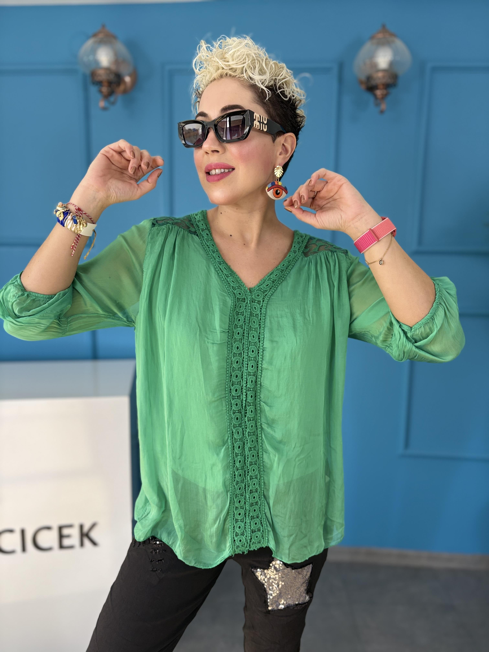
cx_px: 244
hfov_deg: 53.1
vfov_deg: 67.3
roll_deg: -0.3
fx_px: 490
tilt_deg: -9.2
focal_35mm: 26
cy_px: 326
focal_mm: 5.96
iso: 125
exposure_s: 1/93
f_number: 1.6
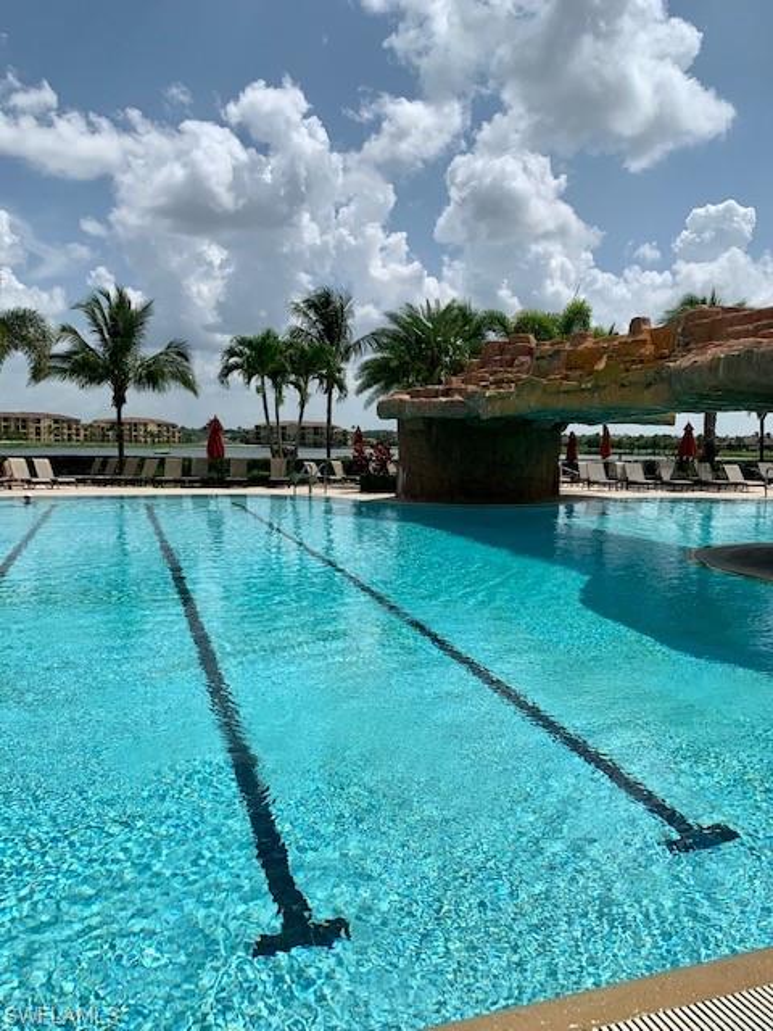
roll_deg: -0.5
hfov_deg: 53.1
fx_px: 774
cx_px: 386
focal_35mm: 26
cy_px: 516
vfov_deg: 67.3
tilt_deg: -4.3
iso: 25
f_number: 1.8
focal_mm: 4.25
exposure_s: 1/5714
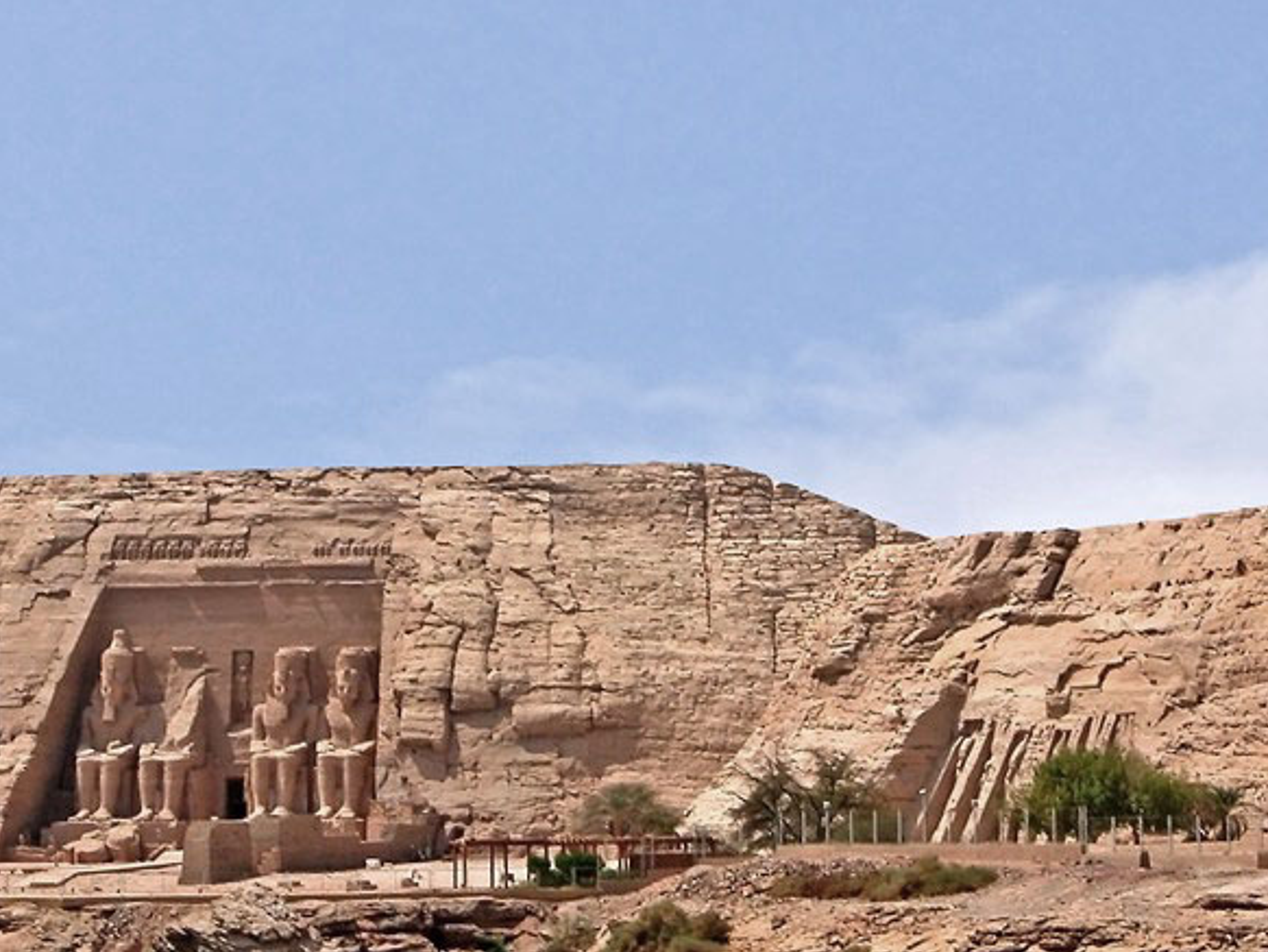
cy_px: 713
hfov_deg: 14.5
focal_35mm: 136
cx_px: 349
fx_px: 4984
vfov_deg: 10.9
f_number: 6.3
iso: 100
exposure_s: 1/566
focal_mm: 22.3
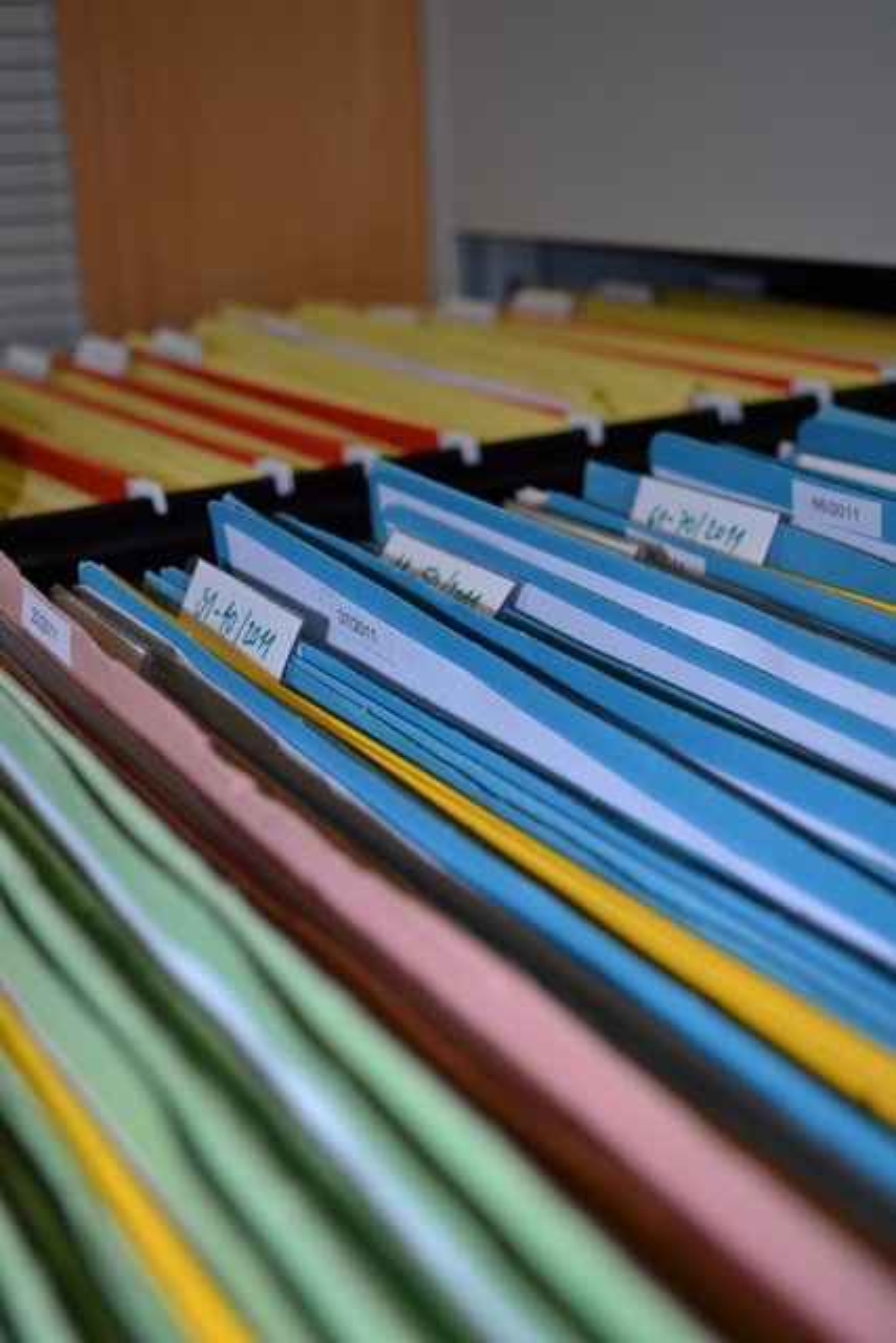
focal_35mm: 42
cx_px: 448
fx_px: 1567
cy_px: 672
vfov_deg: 46.4
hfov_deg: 31.9
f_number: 4.5
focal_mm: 28
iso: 250
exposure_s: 1/60
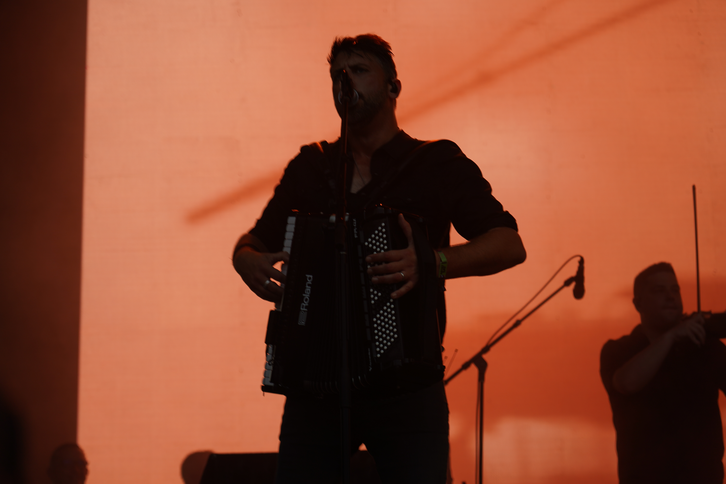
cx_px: 363
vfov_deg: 13.0
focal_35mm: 105
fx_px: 2117
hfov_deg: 19.5
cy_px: 242
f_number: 4
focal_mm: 105
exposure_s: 1/125
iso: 200
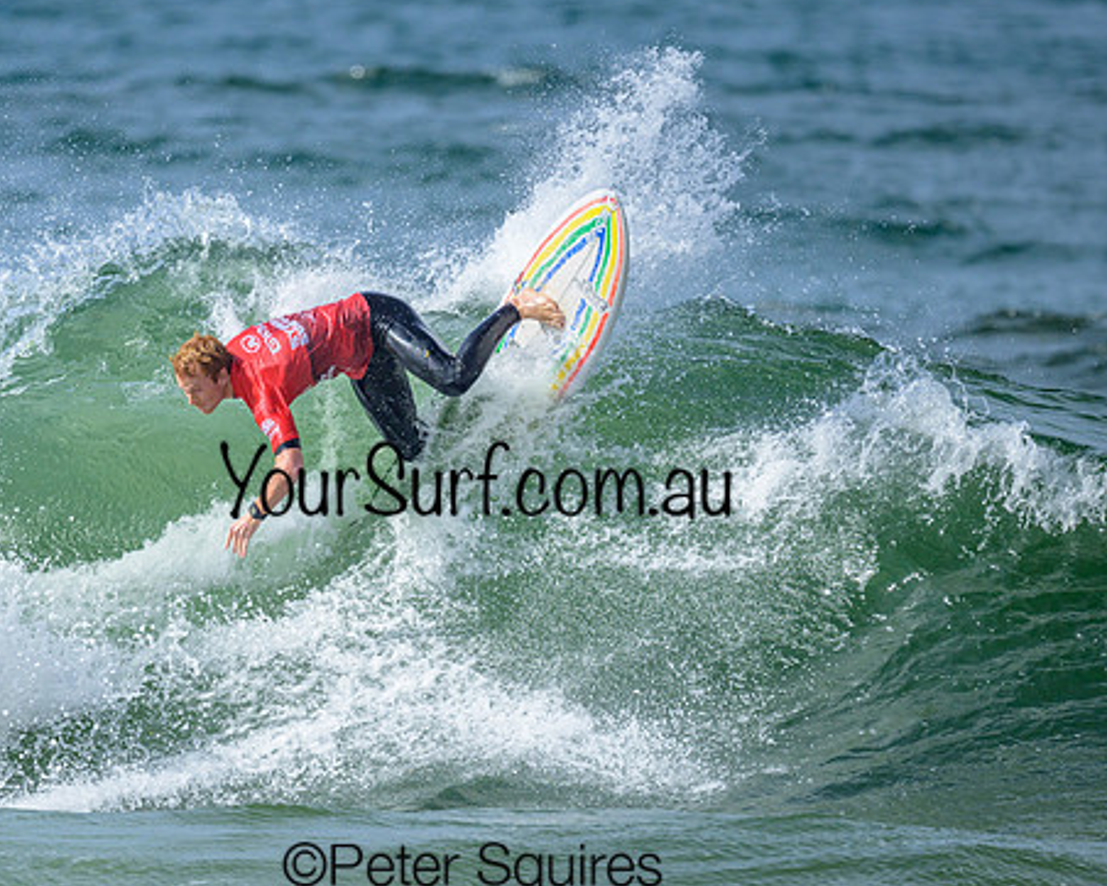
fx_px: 43331
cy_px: 569
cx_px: 209
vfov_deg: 1.2
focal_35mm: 1322
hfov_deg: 1.5
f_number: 6.3
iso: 200
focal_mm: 800
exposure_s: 1/2000
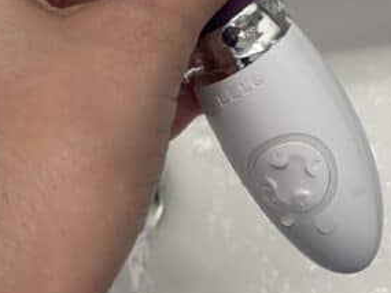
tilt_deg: -63.2
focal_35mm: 70
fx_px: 791
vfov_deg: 20.2
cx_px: 114
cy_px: -15
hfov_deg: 27.5
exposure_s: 1/129
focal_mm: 4.2
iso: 32
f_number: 1.6
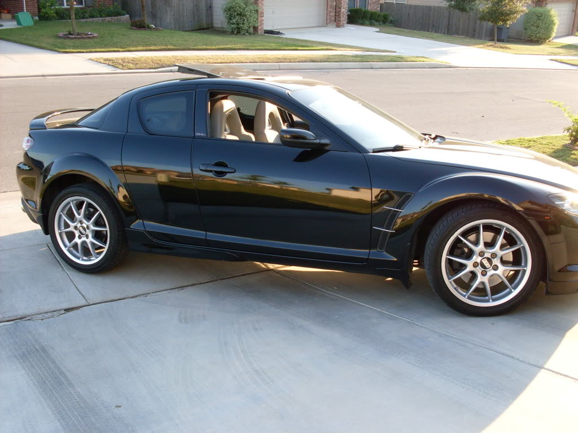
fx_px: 635
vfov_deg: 37.7
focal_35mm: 38
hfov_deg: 49.0
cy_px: 216
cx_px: 289
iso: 80
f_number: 2.8
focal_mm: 6.3
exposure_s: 1/125
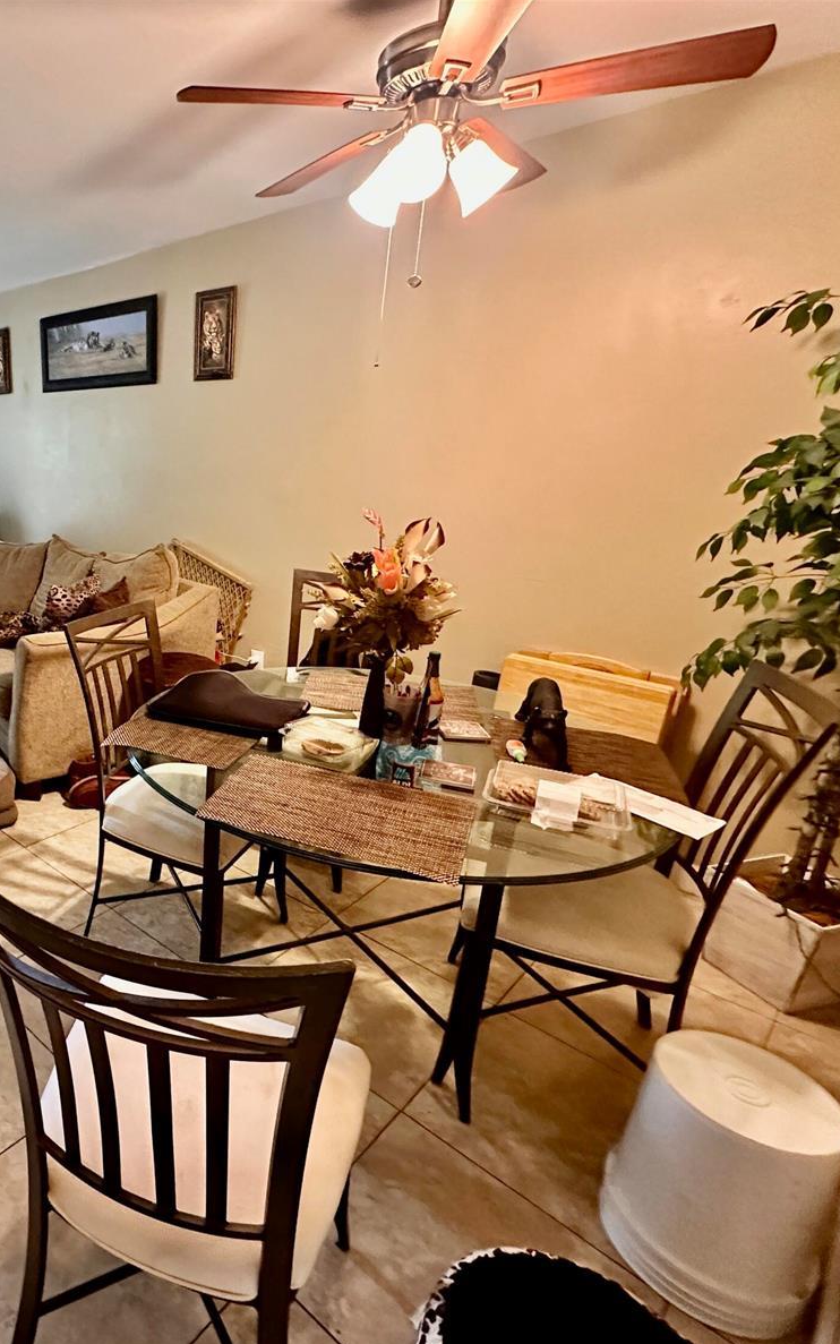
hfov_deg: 53.3
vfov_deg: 85.1
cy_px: 678
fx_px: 732
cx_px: 106
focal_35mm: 20
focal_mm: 2.22
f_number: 2.2
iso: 800
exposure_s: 1/60
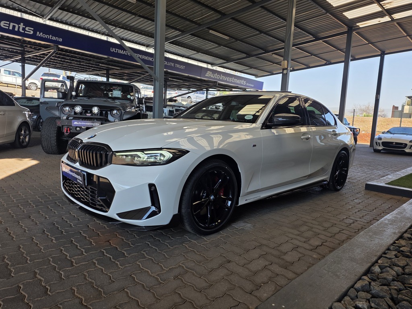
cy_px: 154
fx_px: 274
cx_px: 206
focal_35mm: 23
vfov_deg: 58.9
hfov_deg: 73.9
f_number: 1.7
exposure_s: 1/1328
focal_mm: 6.25
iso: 80
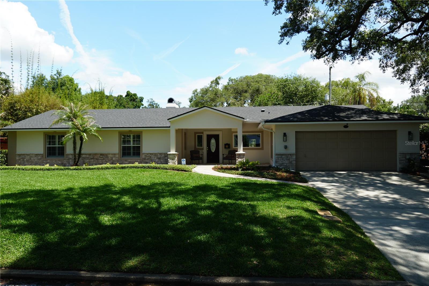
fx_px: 322
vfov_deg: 47.9
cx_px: 214
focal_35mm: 27
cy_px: 143
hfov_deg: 67.4
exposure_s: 1/200
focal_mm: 18
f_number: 5
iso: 100
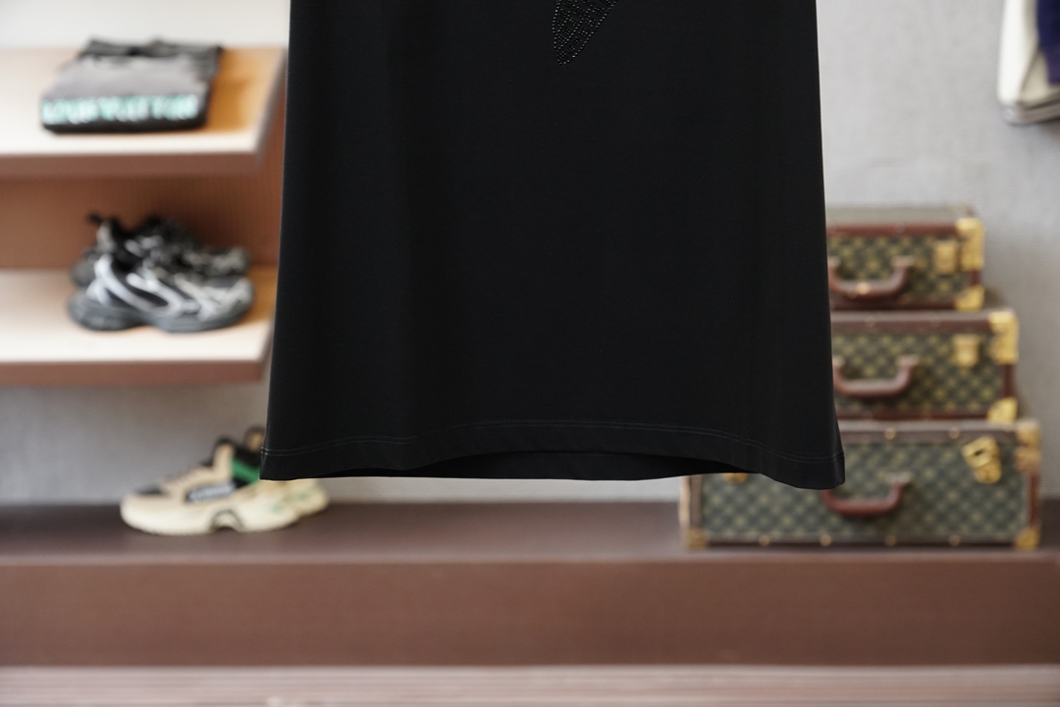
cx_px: 530
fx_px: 2650
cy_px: 354
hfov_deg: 22.6
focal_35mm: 90
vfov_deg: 15.2
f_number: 4
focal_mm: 60
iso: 800
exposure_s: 1/125
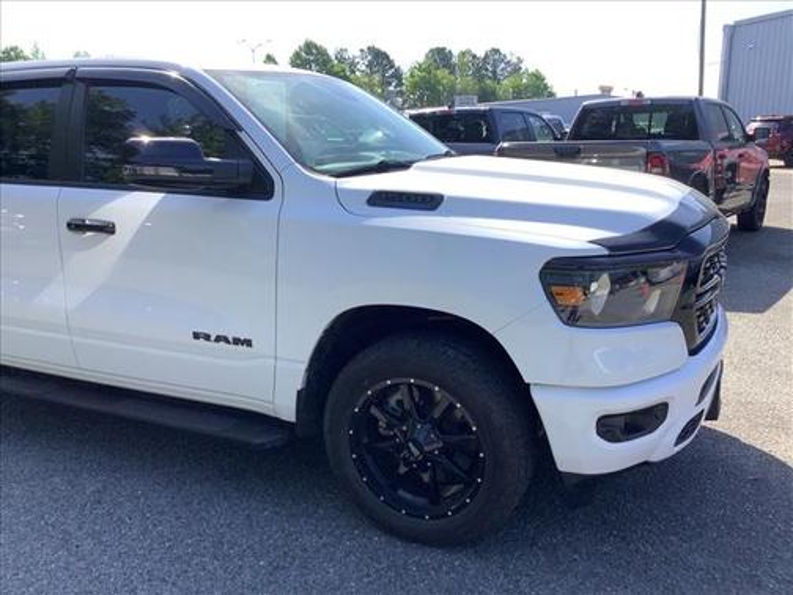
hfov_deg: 58.4
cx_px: 396
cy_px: 298
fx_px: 710
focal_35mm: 31
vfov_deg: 45.4
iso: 25
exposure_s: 1/529
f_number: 2.4
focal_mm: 3.3
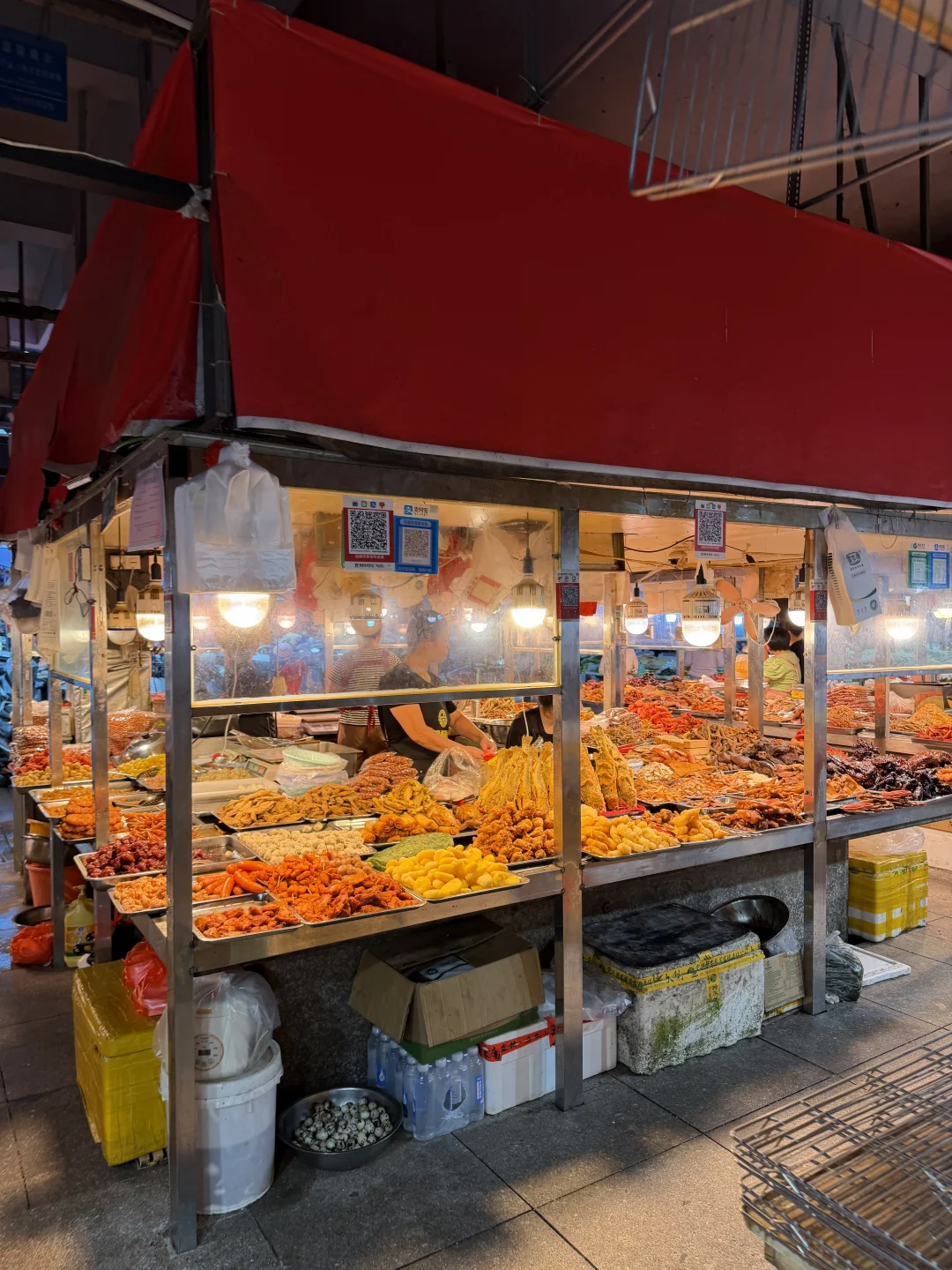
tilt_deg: +3.6
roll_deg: -1.1
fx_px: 880
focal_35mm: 24
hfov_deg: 56.8
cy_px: 635
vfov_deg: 71.6
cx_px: 476
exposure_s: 1/100
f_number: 1.78
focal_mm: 6.76
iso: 80
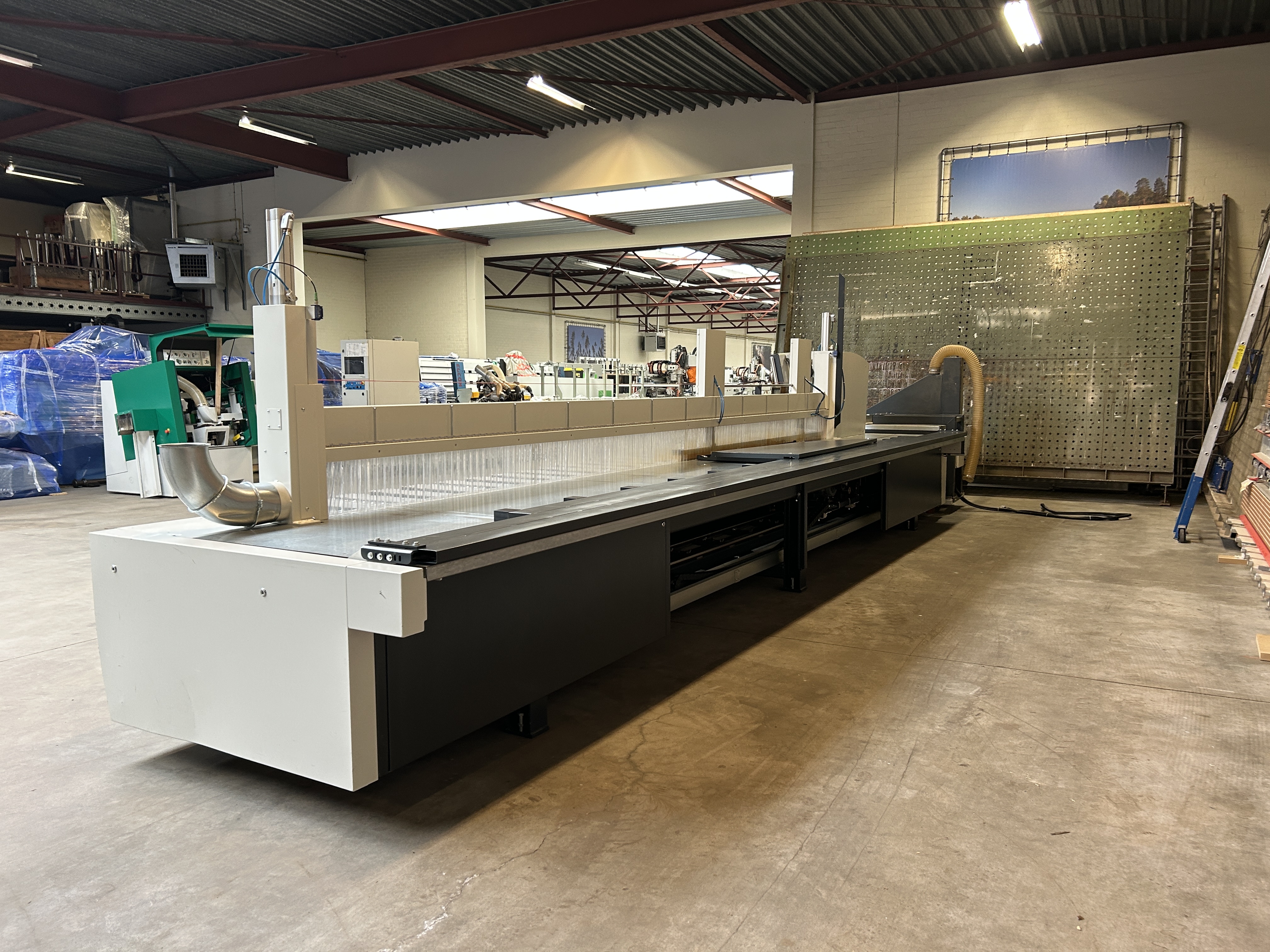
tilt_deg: -8.0
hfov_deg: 67.3
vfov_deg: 53.1
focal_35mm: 26
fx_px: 954
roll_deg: +0.4
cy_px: 476
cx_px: 635
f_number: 1.5
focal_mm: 5.7
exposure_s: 1/50
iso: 125
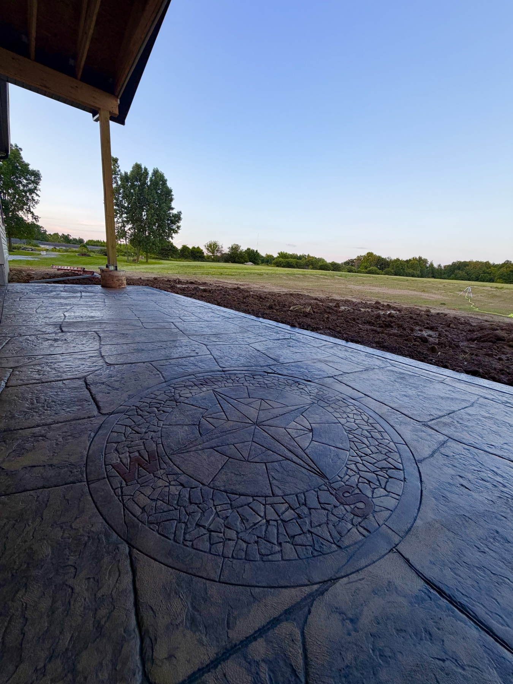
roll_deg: -3.8
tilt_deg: -15.5
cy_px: 342
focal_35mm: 14
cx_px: 256
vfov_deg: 102.1
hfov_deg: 85.7
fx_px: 277
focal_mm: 2.22
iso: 100
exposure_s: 1/121
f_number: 2.2
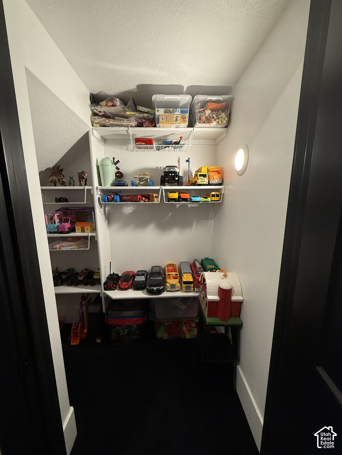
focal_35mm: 14
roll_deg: +0.6
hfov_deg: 85.7
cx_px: 171
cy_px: 228
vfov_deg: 102.1
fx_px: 184
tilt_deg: -9.9
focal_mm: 2.22
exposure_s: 1/120
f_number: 2.2
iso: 320
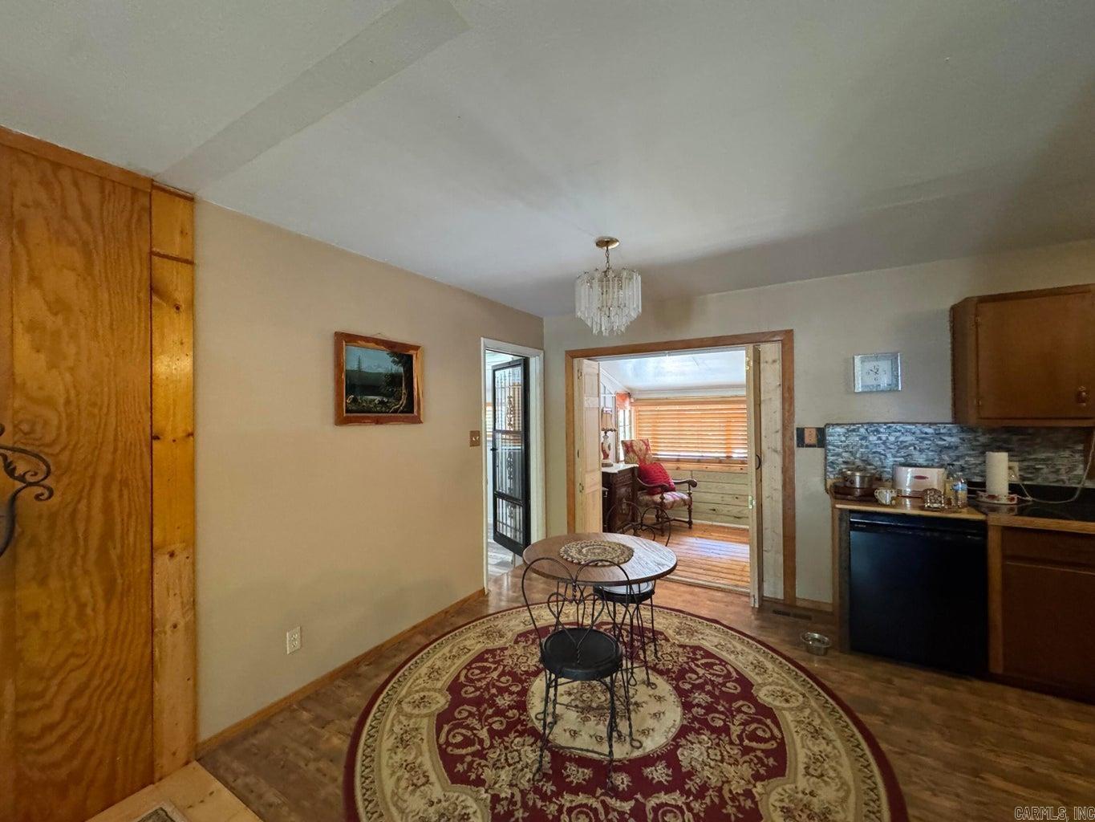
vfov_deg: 85.7
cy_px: 411
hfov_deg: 102.1
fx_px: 443
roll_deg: +0.3
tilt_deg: +0.1
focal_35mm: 14
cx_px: 548
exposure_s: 1/60
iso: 640
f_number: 2.2
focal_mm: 2.22
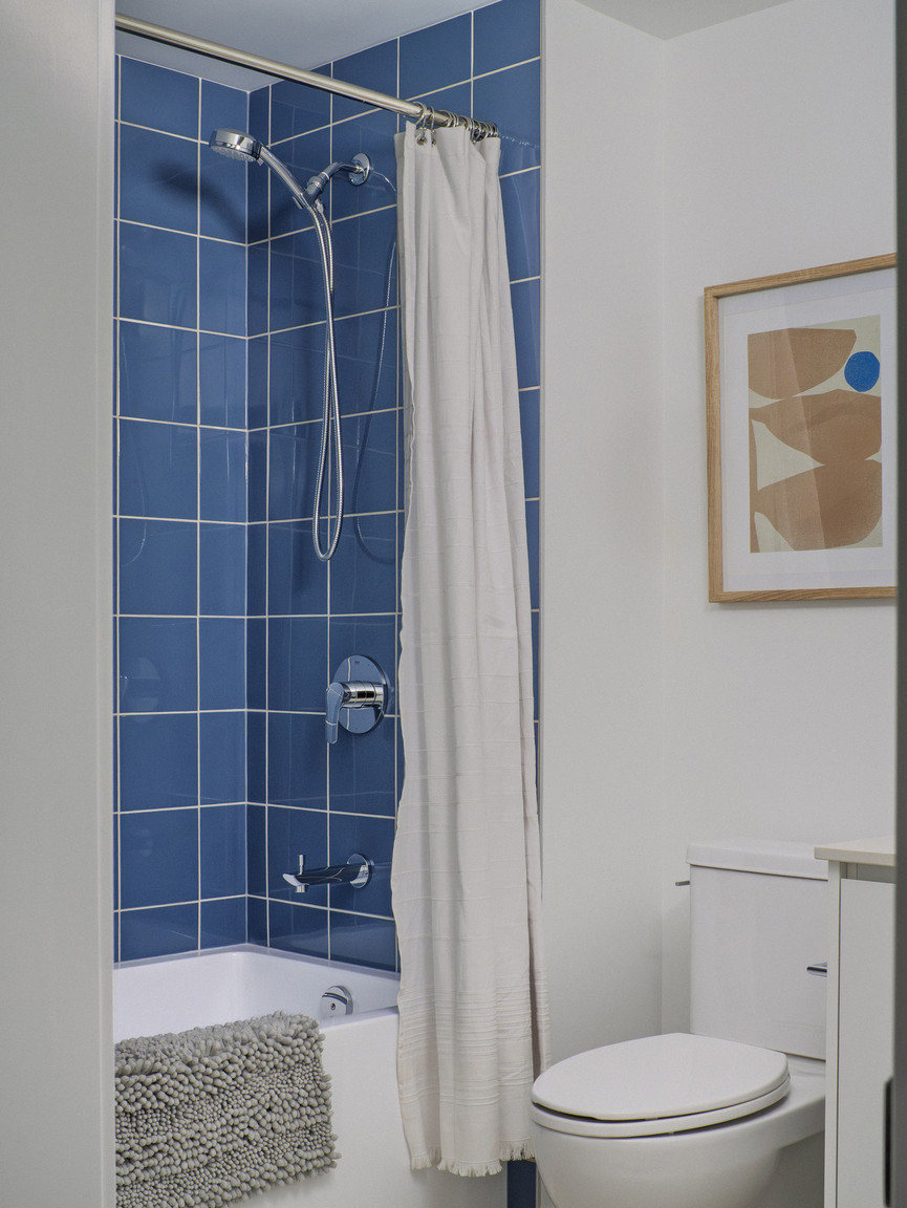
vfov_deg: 38.2
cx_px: 454
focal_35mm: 50
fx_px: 1745
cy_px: 604
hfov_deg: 29.1
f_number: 10
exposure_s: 1/100
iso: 800
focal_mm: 25
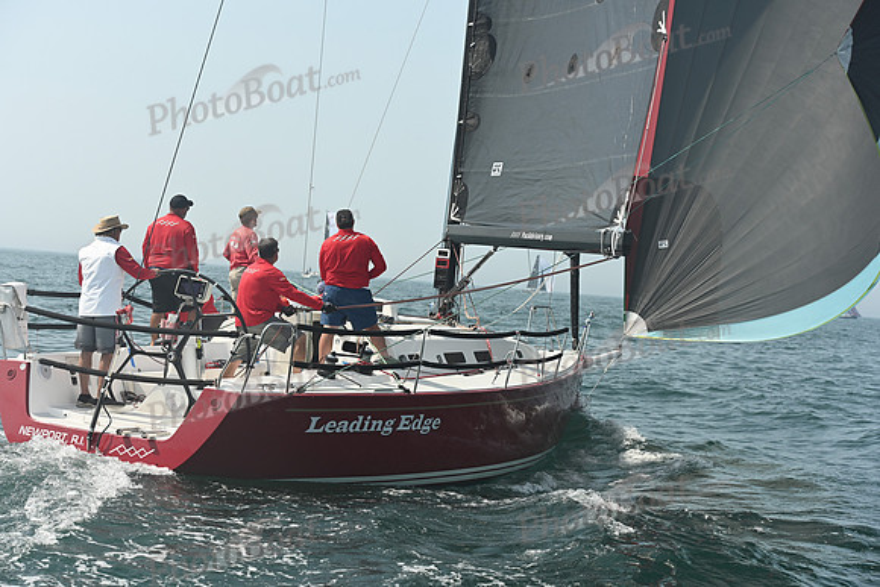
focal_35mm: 70
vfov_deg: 19.5
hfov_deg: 28.8
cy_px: 294
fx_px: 1711
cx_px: 440
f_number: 6.3
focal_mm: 70
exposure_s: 1/1250
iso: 320
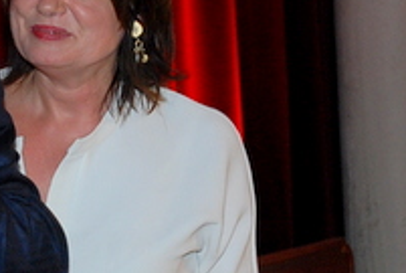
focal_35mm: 204
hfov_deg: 9.9
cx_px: -79
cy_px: 169
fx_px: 2306
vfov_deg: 6.8
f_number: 5.6
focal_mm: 38
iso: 320
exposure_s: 1/60
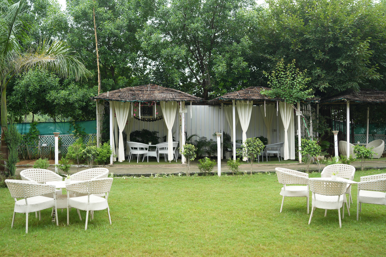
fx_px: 375
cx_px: 193
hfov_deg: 54.4
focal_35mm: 35
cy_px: 128
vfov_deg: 37.9
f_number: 2.5
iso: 160
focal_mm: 35
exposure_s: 1/160
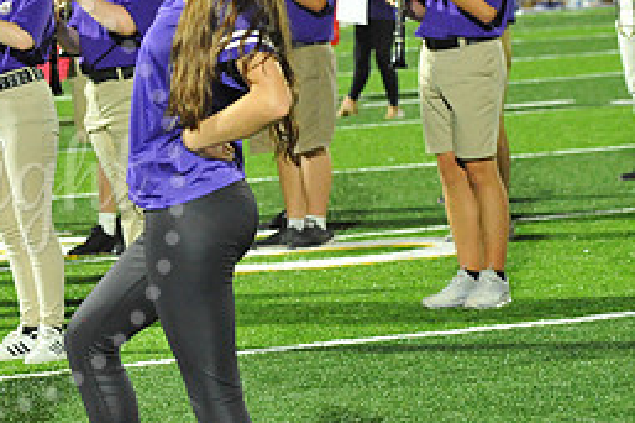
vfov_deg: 5.4
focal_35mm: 253
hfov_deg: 8.1
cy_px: 186
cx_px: -52
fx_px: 4460
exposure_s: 1/250
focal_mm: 112
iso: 5000
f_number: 5.6
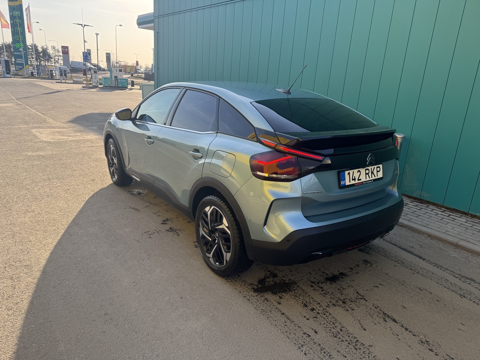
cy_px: 180
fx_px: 333
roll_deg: -3.0
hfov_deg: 71.6
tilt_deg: -15.9
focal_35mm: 24
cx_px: 240
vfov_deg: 56.8
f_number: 1.78
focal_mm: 6.76
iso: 80
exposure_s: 1/1215
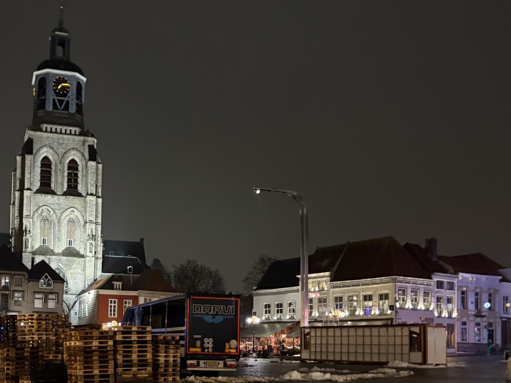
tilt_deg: +0.2
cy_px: 300
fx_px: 635
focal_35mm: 43
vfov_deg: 32.8
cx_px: 136
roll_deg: -1.5
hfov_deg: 42.7
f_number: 1.6
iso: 800
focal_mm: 5.96
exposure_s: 1/25
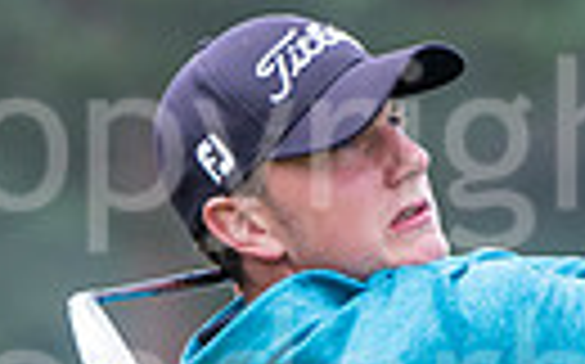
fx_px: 21680
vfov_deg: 1.0
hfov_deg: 1.5
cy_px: 429
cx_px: 454
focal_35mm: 1361
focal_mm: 200
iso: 640
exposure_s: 1/1250
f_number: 4
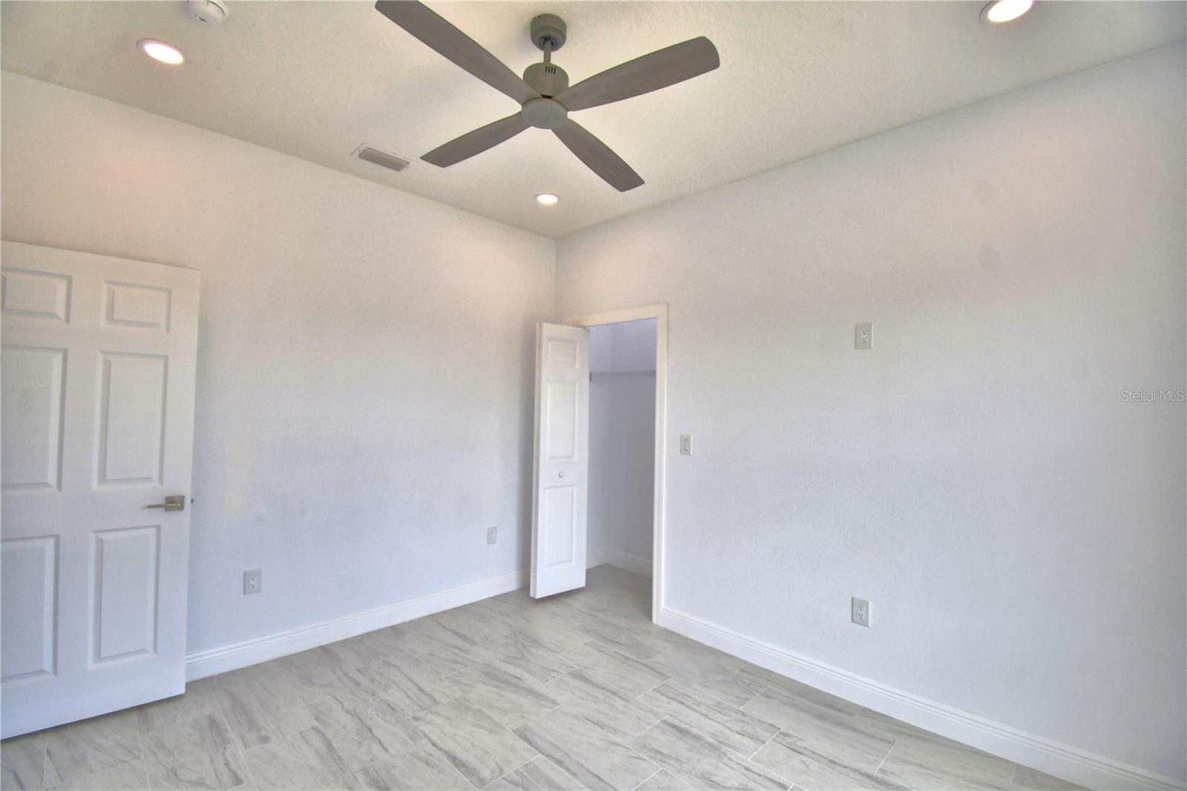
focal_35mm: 15
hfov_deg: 100.4
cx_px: 594
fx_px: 494
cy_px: 396
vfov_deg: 77.3
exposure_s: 1/320
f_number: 4.5
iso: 200
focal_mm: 10
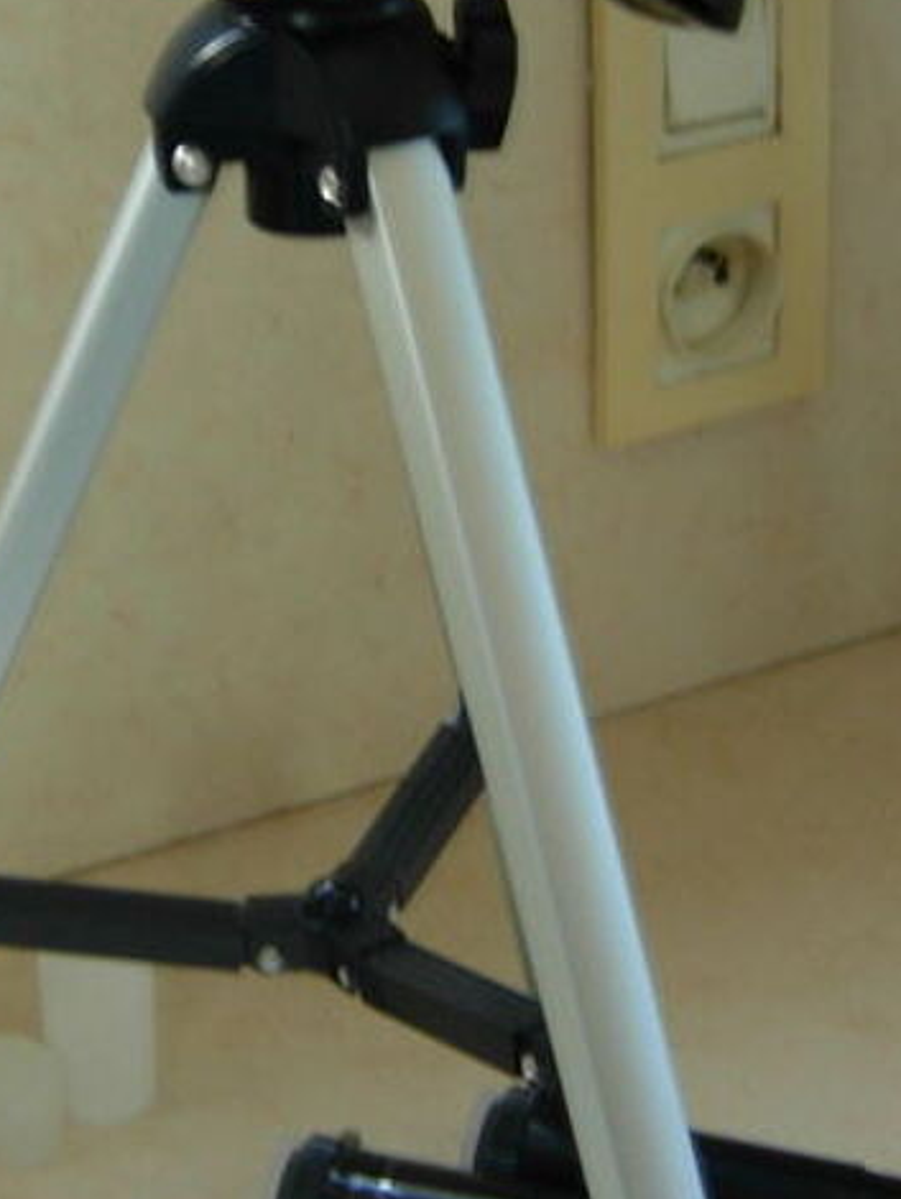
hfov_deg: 14.5
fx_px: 3537
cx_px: 263
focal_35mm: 102
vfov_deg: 19.2
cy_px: 540
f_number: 2.7
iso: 54
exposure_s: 1/4
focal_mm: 7.5
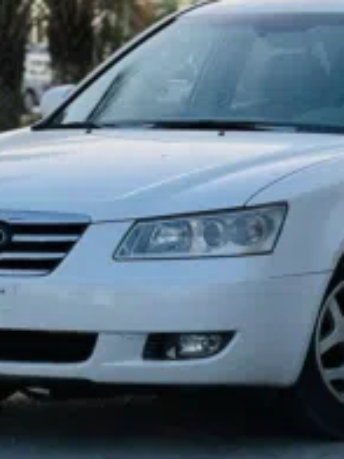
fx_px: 2769
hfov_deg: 7.1
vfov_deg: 9.4
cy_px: 76
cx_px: 293
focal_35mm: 209
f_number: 2.8
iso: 32
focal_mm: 9
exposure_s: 1/377
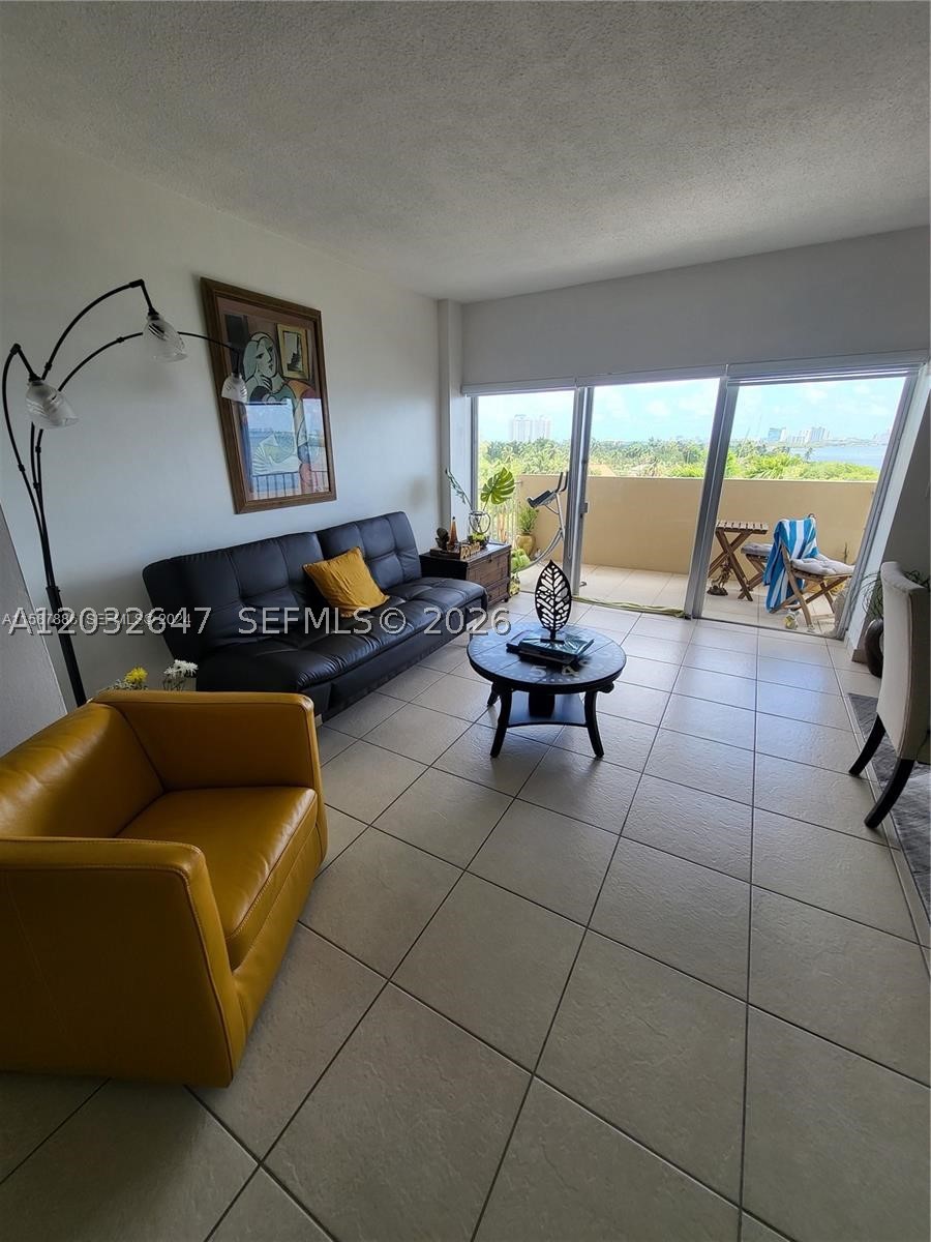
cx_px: 466
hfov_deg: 89.9
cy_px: 621
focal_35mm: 13
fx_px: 466
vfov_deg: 106.2
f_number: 2.2
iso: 40
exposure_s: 1/120
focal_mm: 1.74
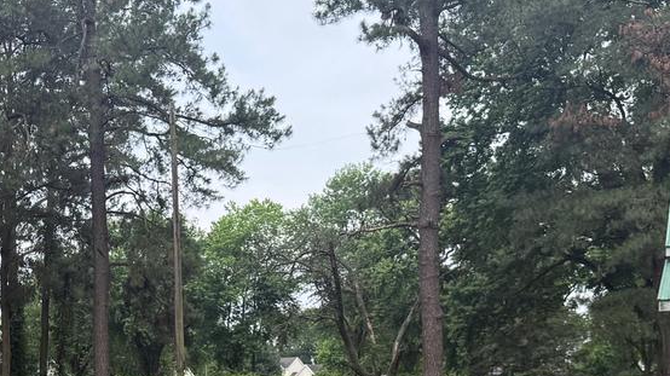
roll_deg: +0.7
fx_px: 1207
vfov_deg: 16.5
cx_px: 167
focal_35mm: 68
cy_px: 514
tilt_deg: -5.4
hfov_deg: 30.5
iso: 100
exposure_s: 1/1174
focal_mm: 6.76
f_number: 1.78
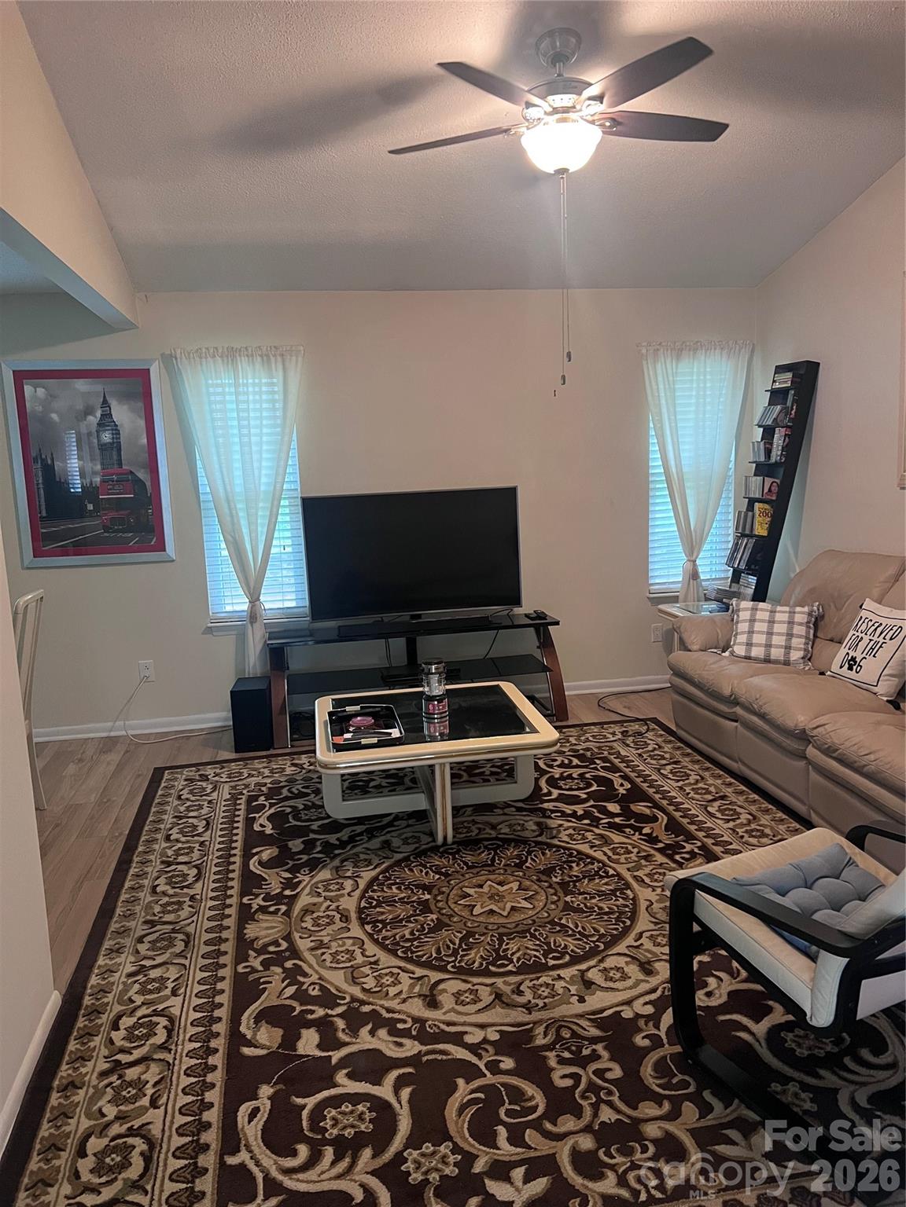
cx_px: 453
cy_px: 604
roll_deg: +2.9
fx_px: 907
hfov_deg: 53.1
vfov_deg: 67.3
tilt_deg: -8.2
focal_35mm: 26
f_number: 1.5
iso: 400
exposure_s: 1/60
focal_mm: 5.7
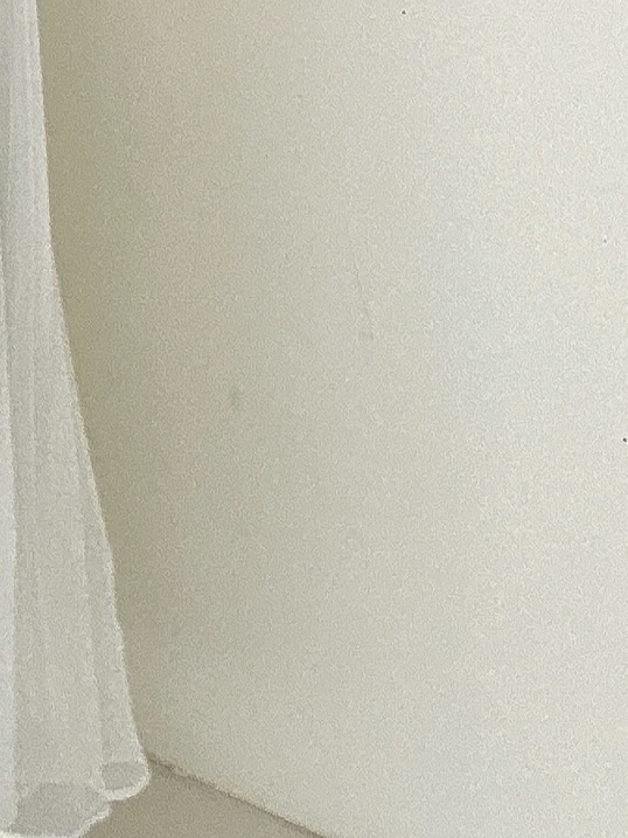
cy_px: -180
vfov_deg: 23.1
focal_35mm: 77
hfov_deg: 17.4
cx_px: -295
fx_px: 1862
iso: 125
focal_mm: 2.69
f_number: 1.9
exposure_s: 1/60
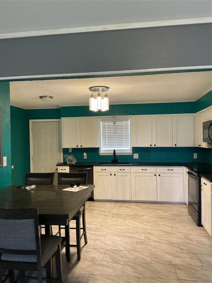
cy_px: 142
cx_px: 106
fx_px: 237
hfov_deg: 48.2
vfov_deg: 61.7
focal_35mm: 29
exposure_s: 1/60
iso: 250
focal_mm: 3
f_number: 1.8
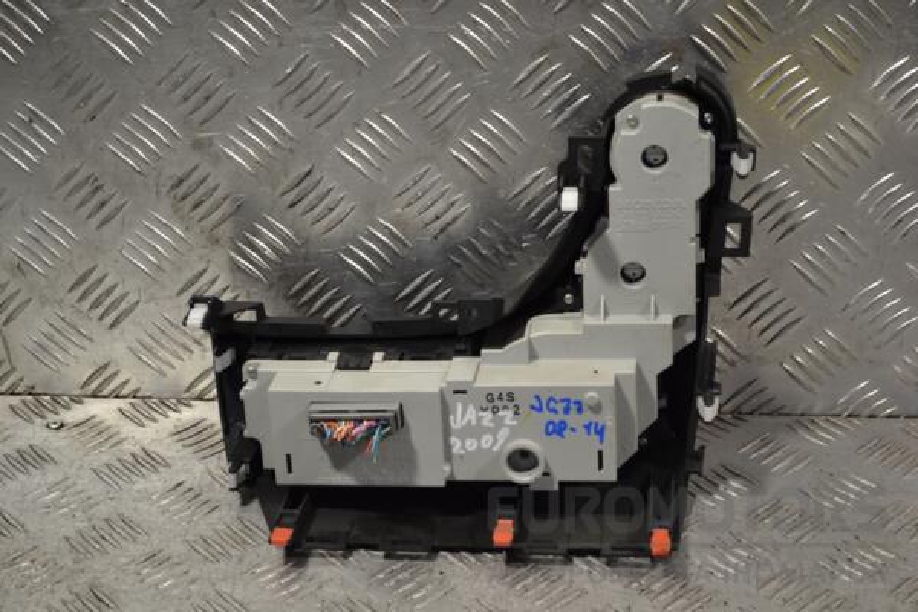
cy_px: 306
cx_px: 459
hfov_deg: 29.9
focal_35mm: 68
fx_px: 1721
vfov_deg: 20.2
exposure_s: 1/30
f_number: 5.3
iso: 140
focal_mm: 45
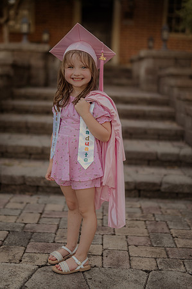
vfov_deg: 39.6
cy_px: 144
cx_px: 96
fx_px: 401
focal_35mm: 50
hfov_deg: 26.9
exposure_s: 1/250
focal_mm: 50
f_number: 2
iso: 80
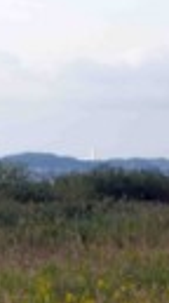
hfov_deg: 5.0
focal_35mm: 236
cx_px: -232
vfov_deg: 9.1
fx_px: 1891
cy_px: 348
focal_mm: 11
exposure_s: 1/125
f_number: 5.2
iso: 125
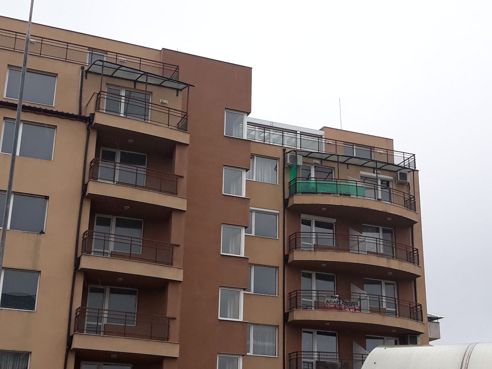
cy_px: 184
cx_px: 246
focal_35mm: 27
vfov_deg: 51.4
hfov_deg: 65.3
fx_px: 384
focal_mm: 3.71
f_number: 1.7
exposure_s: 1/322
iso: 40
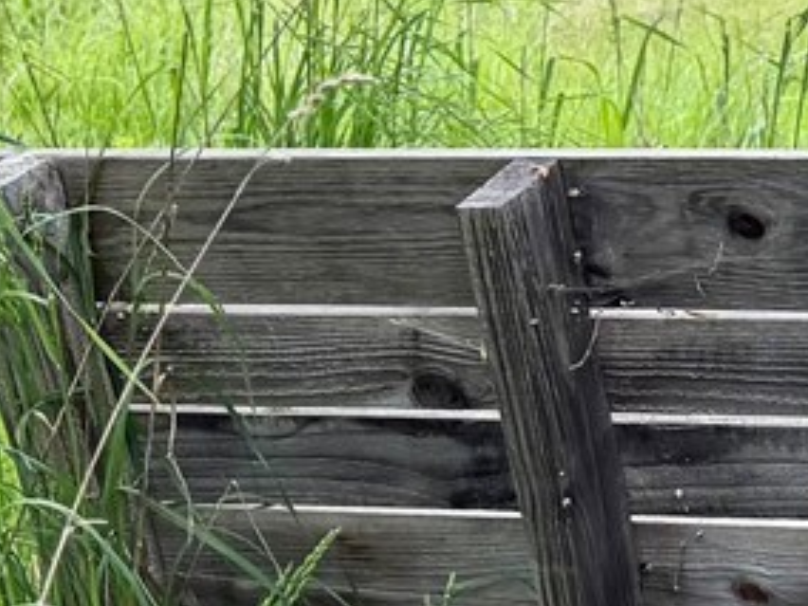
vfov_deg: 10.8
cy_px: -51
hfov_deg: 13.1
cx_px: 1479
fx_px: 3151
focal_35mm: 135
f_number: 1.78
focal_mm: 6.76
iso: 100
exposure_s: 1/1005
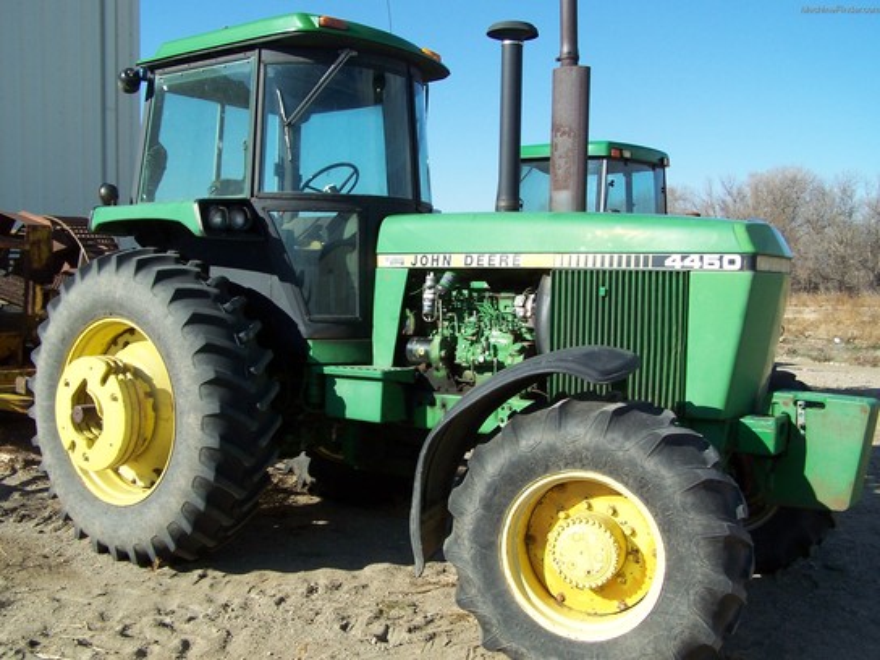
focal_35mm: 38
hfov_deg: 49.0
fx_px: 966
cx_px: 440
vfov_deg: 37.7
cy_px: 330
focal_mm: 6.3
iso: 80
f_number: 4
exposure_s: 1/500
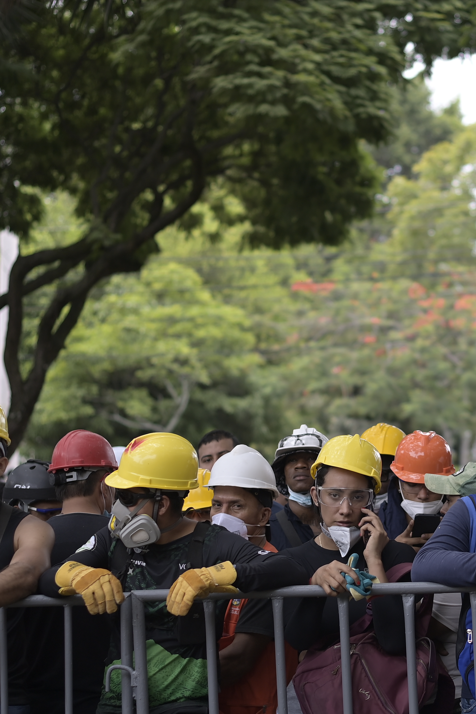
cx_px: 401
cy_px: 390
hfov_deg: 14.6
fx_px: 1844
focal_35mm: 93
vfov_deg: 21.9
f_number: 2
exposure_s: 1/1000
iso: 125
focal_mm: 50
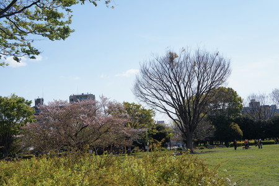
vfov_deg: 22.0
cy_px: 93
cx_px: 140
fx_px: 476
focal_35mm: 62
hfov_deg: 32.7
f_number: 9
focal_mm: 41
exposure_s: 1/500
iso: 200
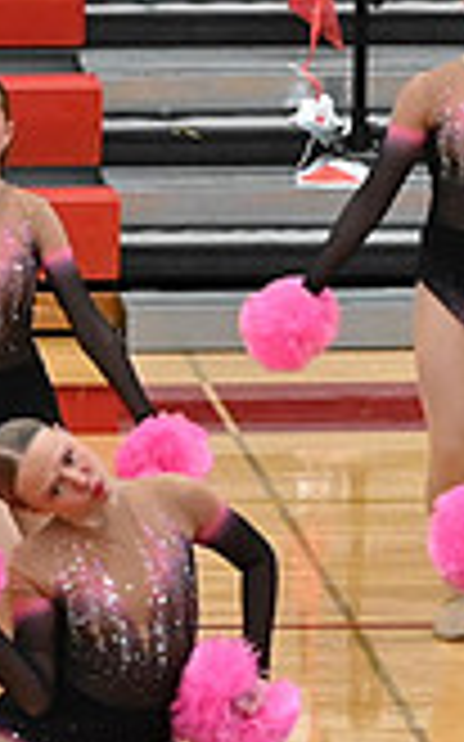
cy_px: 479
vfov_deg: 4.5
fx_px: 9356
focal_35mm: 462
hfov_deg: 2.8
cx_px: -820
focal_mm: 86
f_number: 4
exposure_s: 1/400
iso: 8000
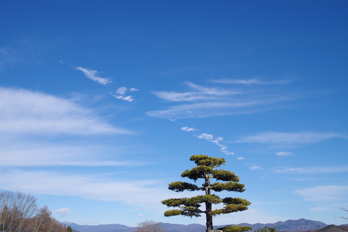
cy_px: 116
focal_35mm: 42
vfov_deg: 31.9
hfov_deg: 46.4
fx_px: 406
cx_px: 174
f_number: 5.6
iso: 100
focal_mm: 28
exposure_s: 1/640
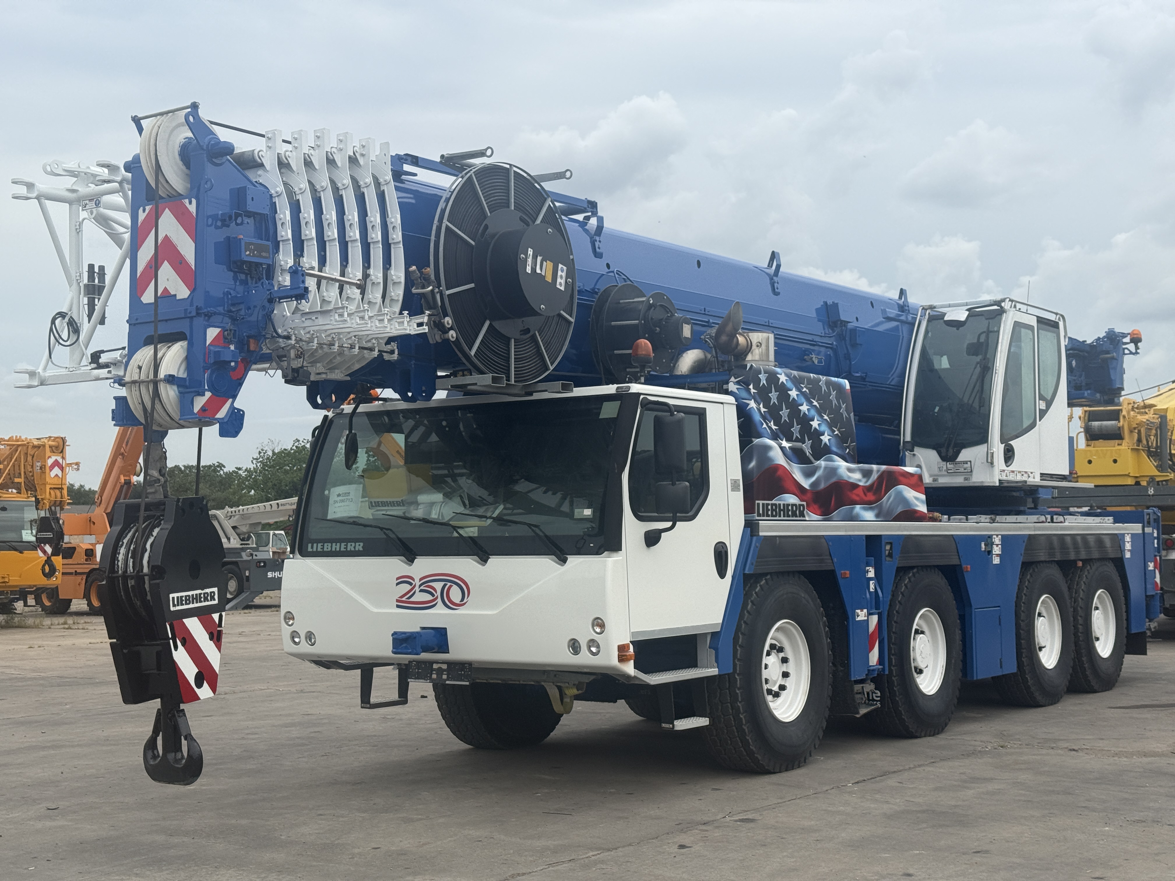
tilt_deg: +2.8
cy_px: 440
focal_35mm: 48
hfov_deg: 39.7
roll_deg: +0.5
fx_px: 1629
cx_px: 588
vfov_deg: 30.3
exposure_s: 1/3891
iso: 80
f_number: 1.78
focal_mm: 6.76
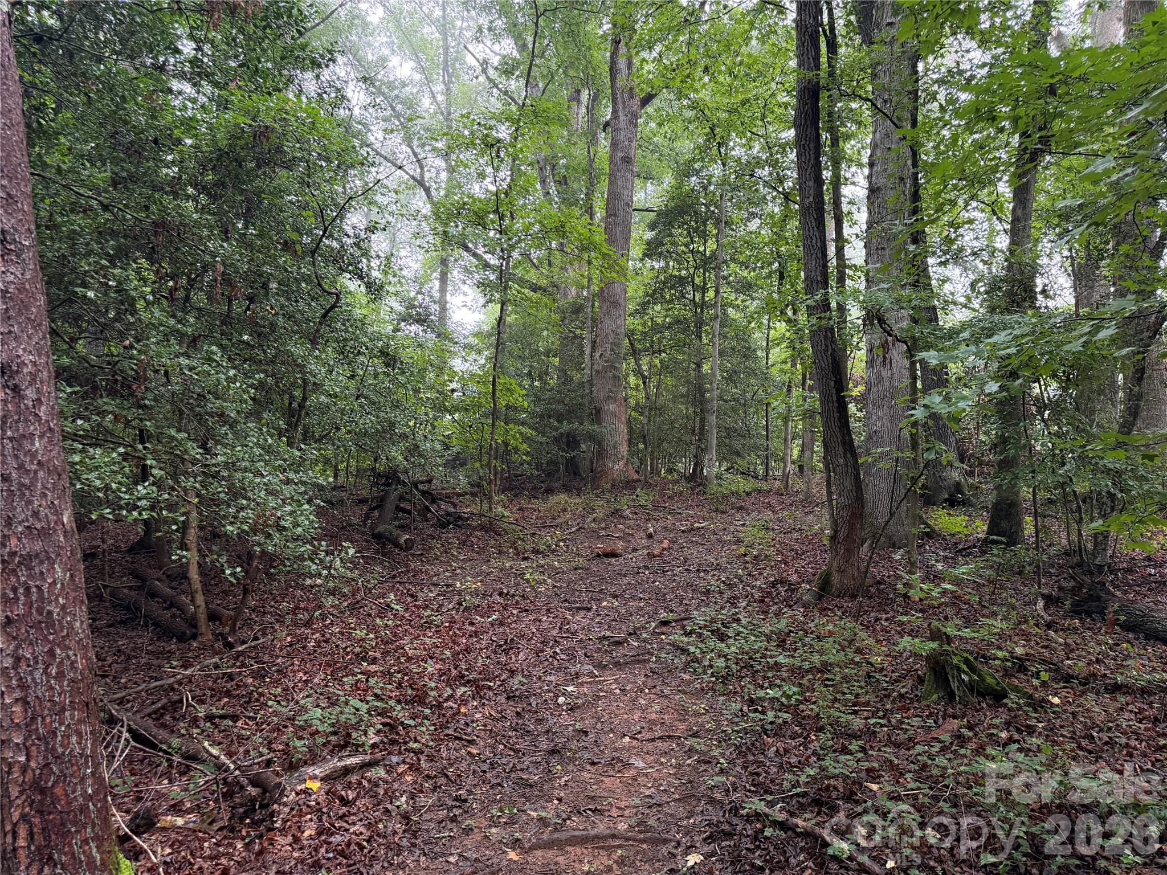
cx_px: 584
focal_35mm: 24
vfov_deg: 56.8
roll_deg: -1.0
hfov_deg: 71.6
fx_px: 809
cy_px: 438
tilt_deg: +10.6
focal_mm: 6.76
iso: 250
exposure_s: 1/60
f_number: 1.78
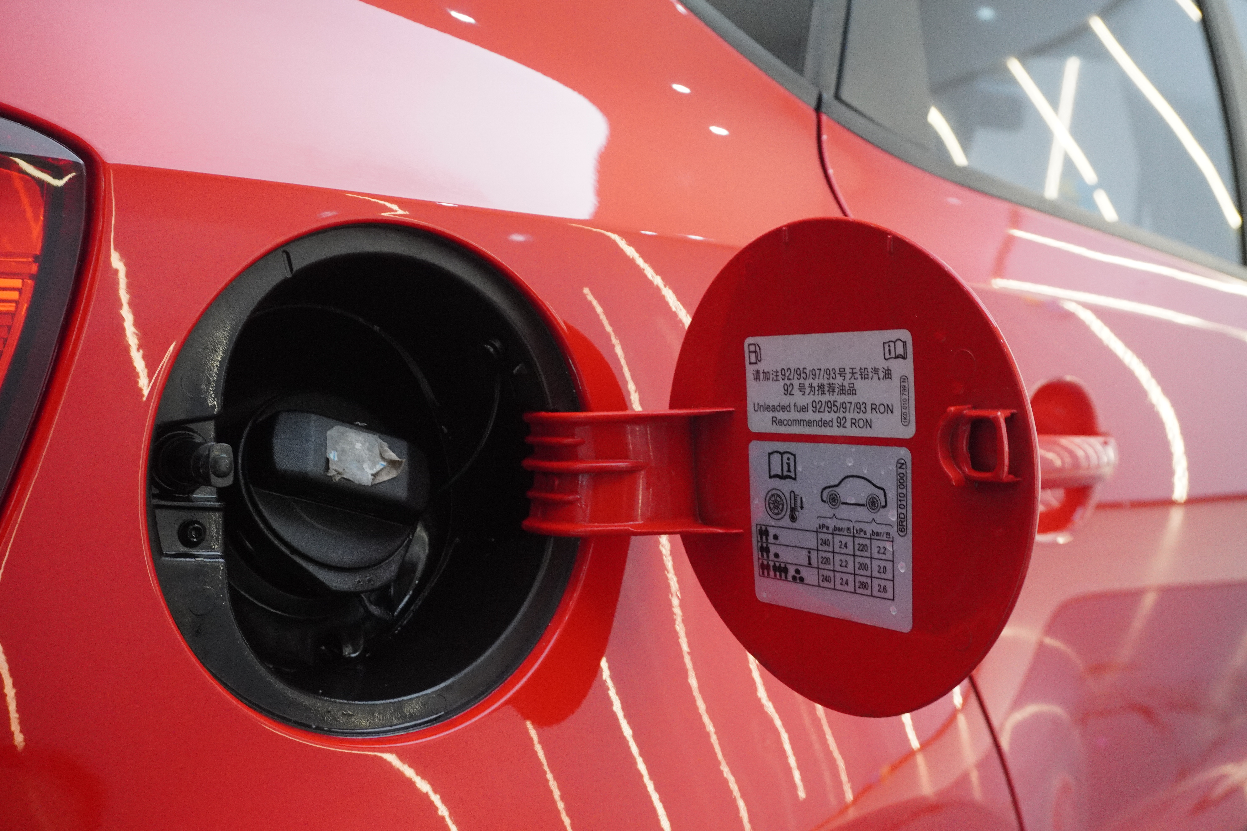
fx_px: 1195
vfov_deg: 38.4
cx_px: 624
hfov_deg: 55.1
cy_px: 416
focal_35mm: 34
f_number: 6.3
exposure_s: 1/80
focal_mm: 23
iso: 2500
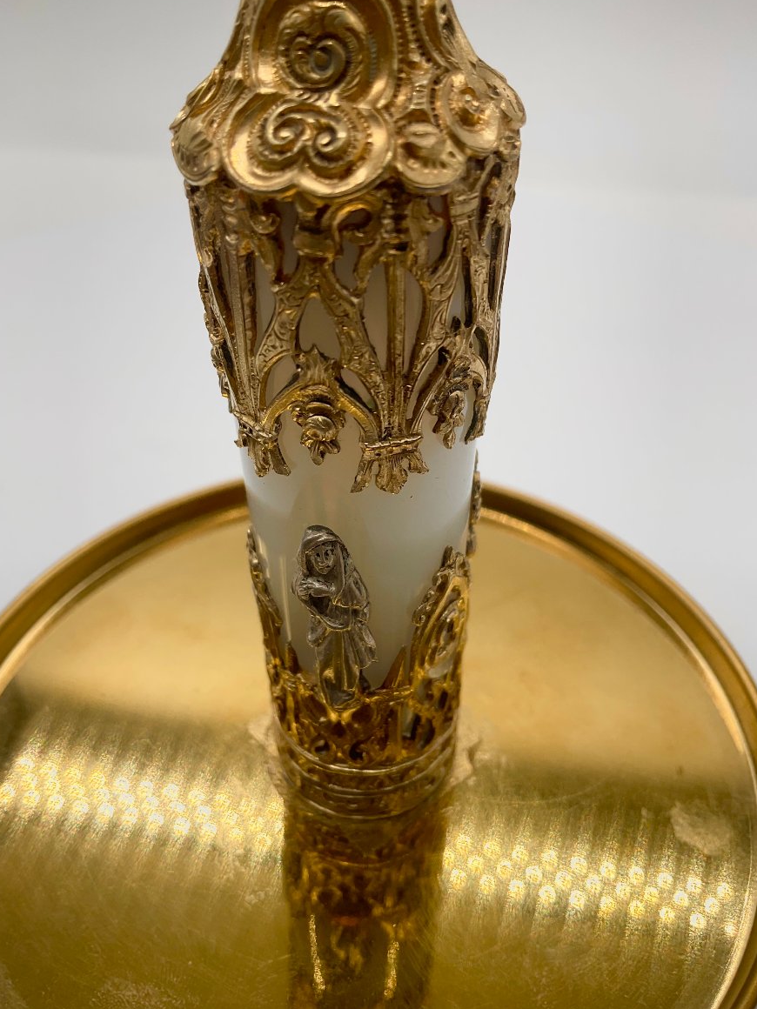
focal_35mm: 30
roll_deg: +0.6
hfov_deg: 46.8
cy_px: 497
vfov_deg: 60.0
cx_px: 371
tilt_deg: -39.8
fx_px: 875
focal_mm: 3
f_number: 1.8
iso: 16
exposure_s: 1/380
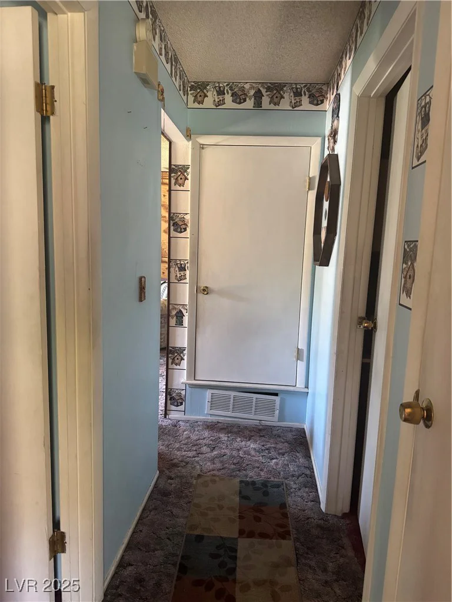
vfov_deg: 71.6
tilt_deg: -8.8
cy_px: 301
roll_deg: -1.8
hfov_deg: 56.8
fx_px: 418
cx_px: 226
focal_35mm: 24
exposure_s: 1/59
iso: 800
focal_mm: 6.76
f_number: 1.78
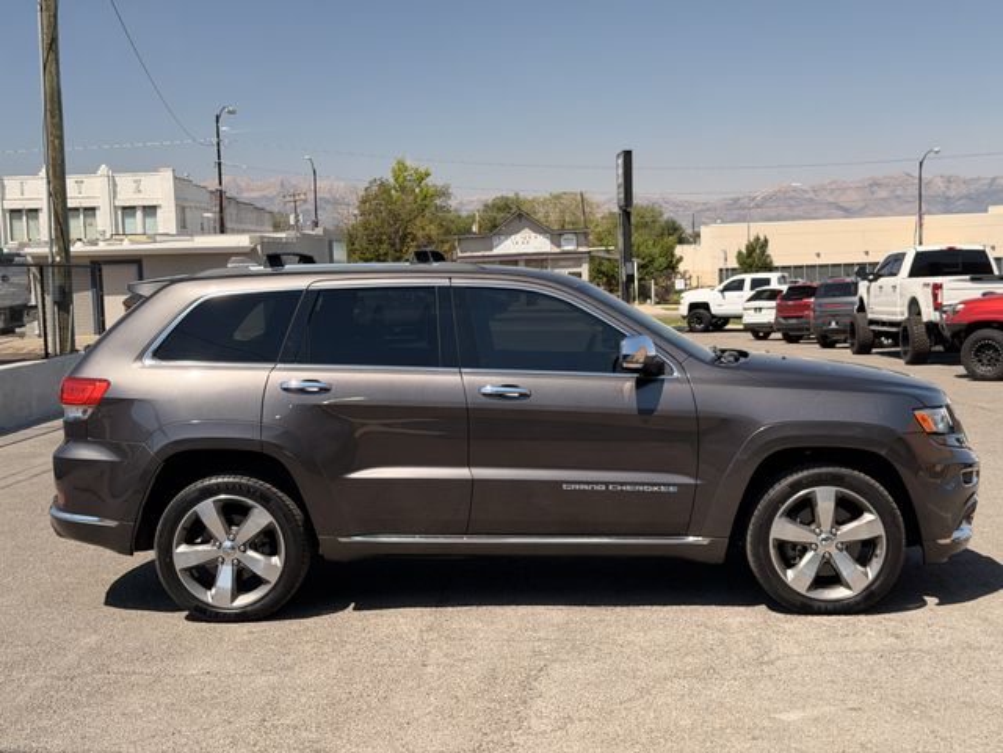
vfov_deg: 30.3
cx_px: 502
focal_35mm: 48
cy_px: 376
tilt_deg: -5.1
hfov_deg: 39.7
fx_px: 1391
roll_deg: +2.8
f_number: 1.78
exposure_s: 1/1838
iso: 80
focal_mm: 6.76
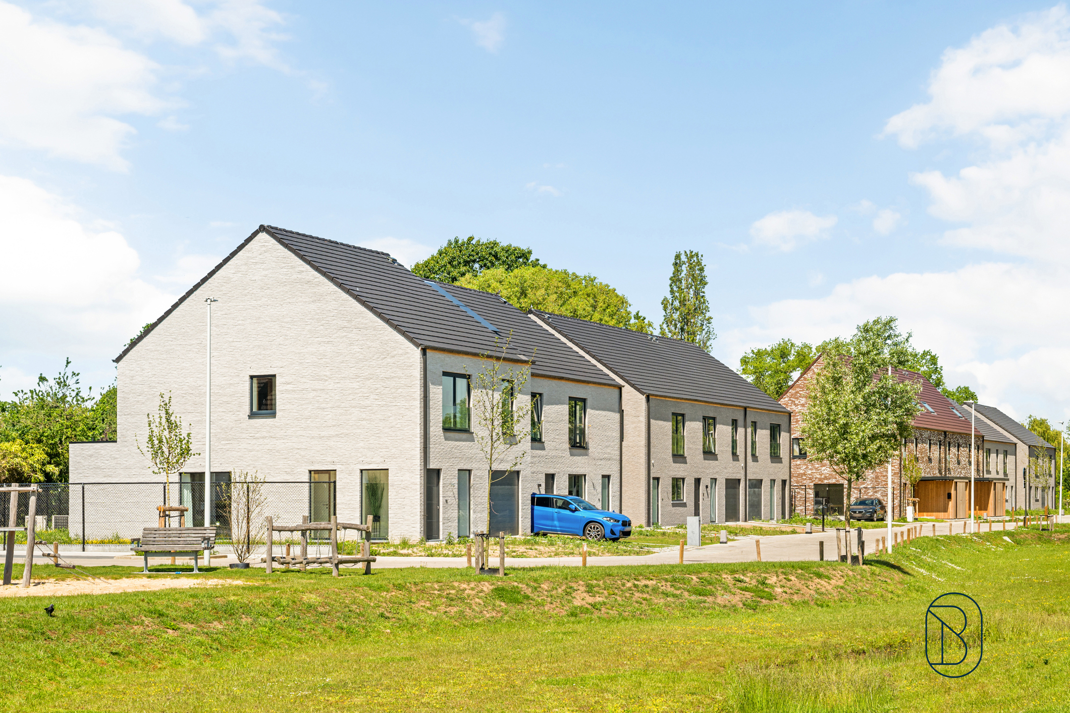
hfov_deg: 35.1
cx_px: 535
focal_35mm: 57
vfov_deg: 23.8
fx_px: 1694
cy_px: 356
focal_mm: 57
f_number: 11
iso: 250
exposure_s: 1/400
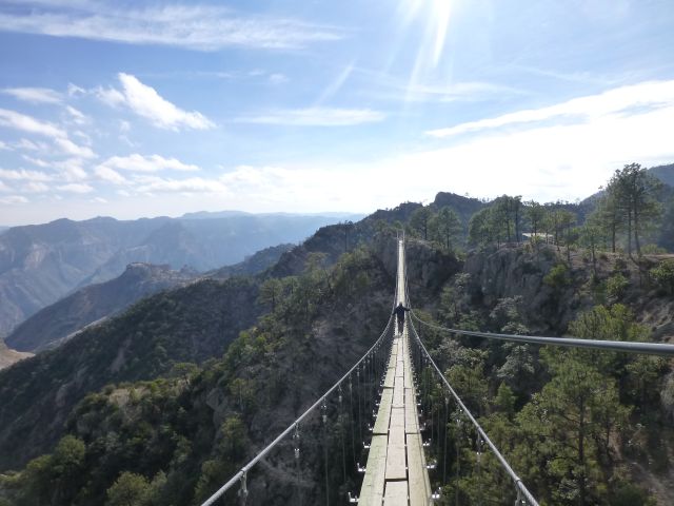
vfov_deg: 56.8
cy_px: 253
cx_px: 337
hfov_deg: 71.6
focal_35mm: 24
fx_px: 467
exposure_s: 1/1300
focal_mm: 4.3
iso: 160
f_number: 4
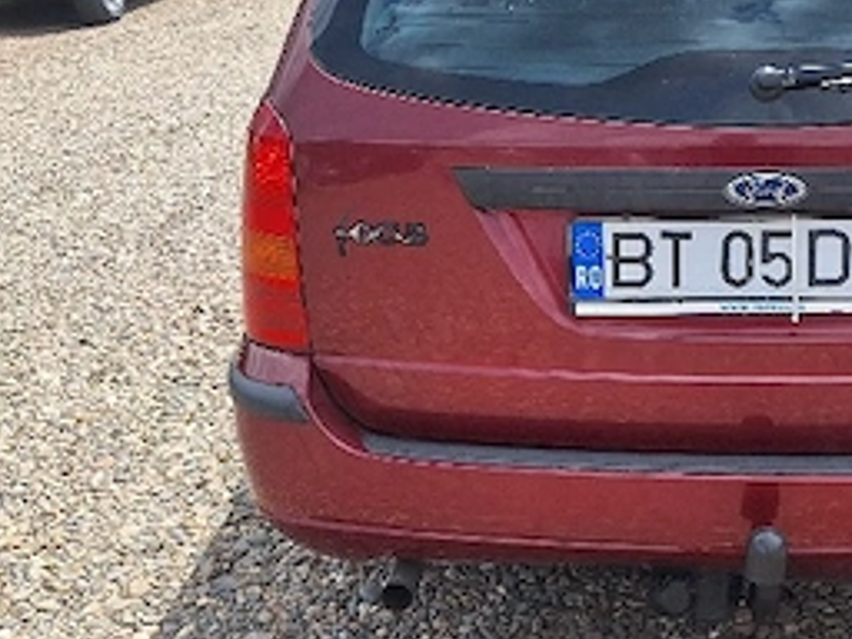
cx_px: 632
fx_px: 1329
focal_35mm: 54
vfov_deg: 27.0
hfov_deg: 34.8
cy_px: 306
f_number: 1.8
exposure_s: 1/2500
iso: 40
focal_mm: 5.54
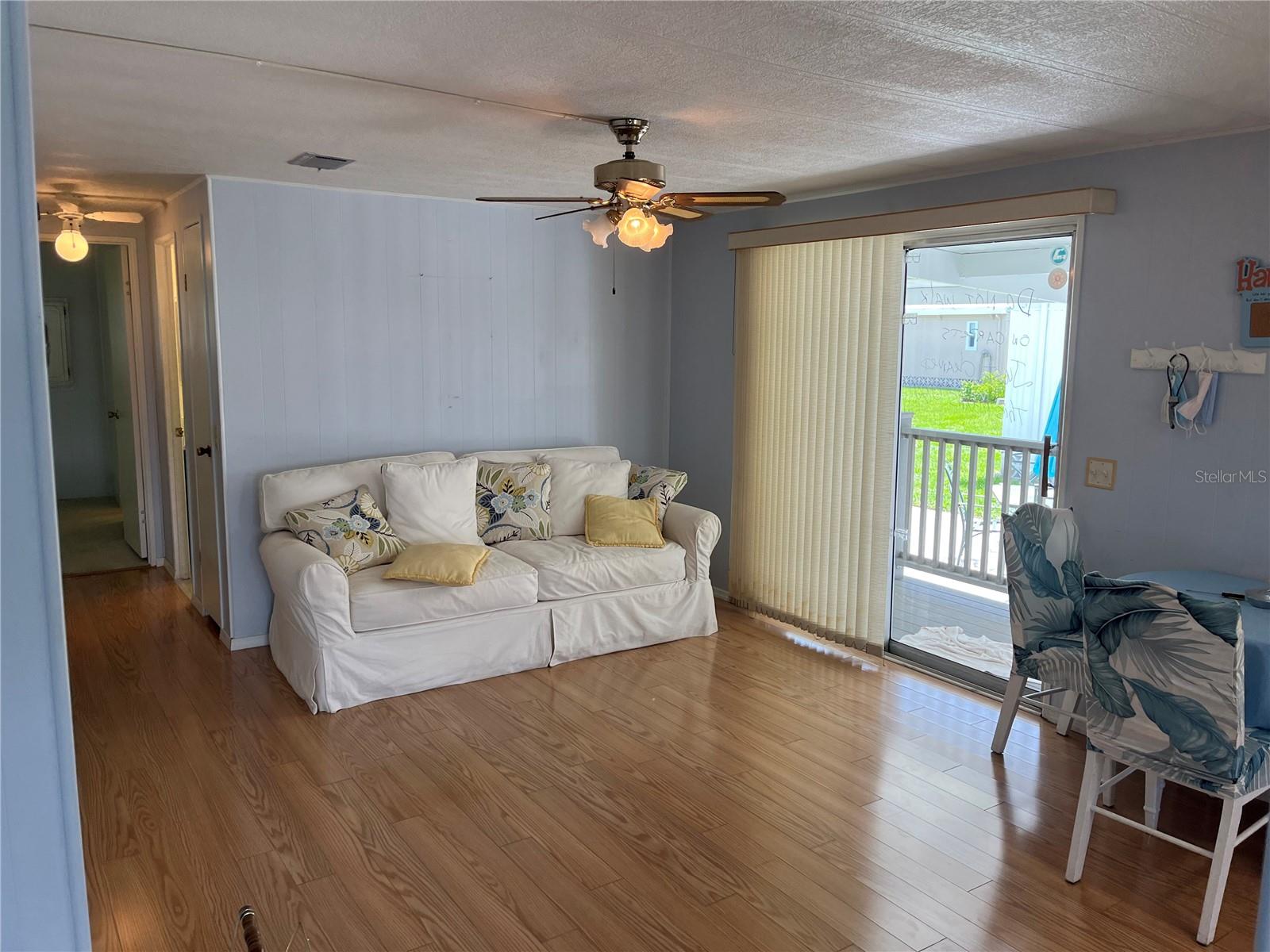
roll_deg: -0.3
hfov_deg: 67.3
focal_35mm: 26
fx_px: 954
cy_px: 476
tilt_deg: -6.7
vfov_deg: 53.1
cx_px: 635
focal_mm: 5.1
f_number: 1.6
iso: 64
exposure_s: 1/164
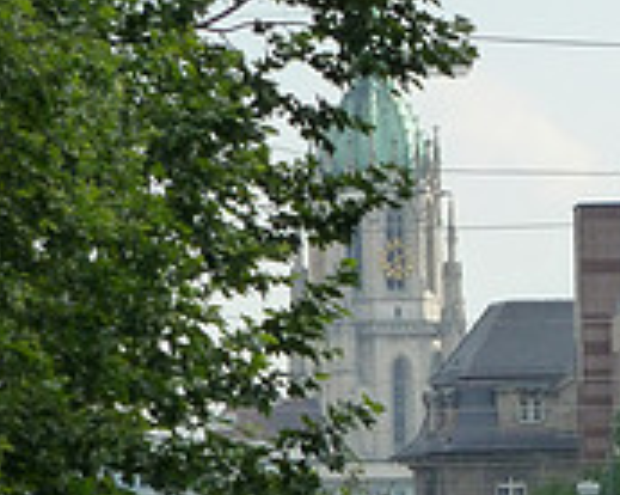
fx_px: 12940
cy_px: 190
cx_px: 489
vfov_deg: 2.2
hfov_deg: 2.7
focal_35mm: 706
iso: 250
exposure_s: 1/500
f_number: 4.8
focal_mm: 45.7
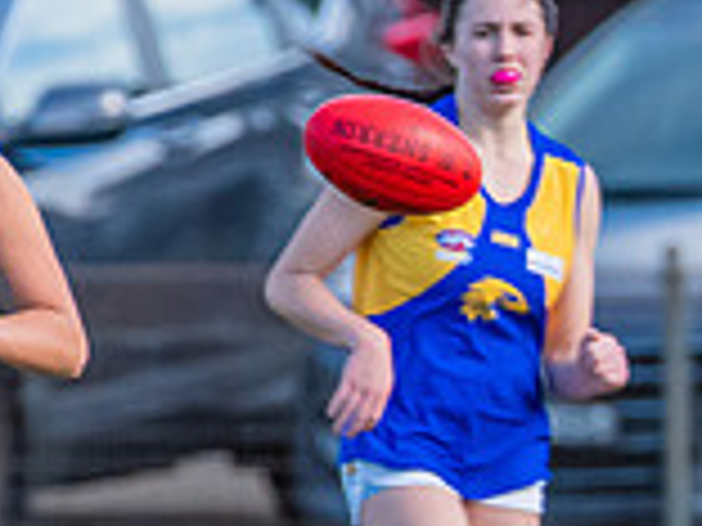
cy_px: 498
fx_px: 64144
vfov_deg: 0.5
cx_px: 1382
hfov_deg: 0.6
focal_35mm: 3163
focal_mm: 600
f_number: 6.3
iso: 1800
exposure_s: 1/1600
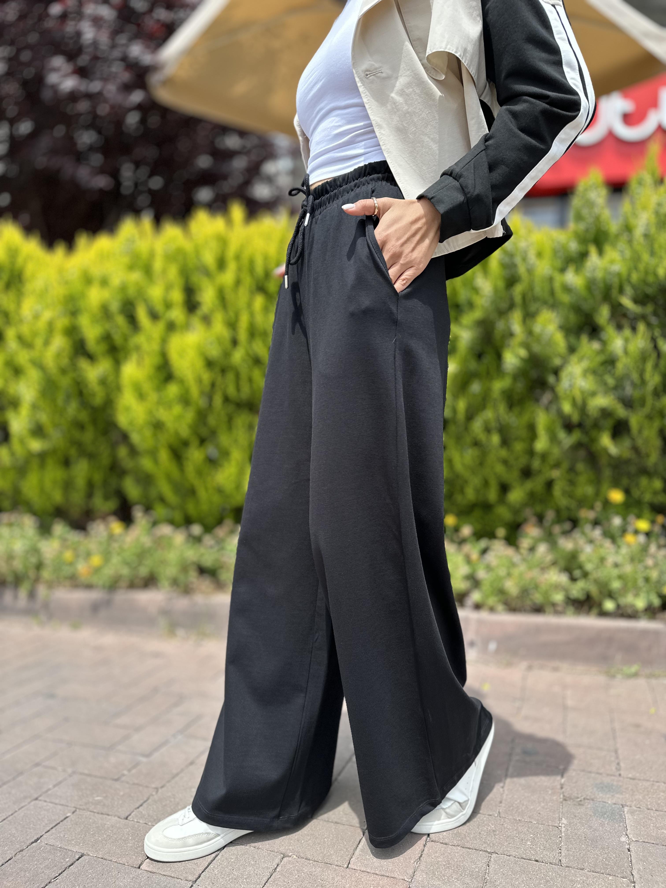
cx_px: 333
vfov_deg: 71.6
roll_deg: -3.0
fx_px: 616
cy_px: 444
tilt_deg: -1.0
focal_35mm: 24
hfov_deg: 56.8
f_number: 1.78
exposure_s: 1/1374
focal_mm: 6.86
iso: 80
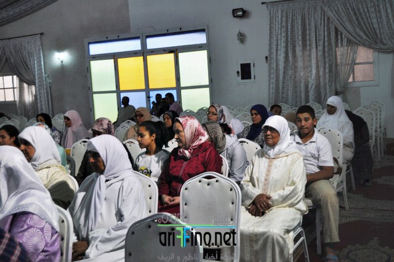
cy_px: 131
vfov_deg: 29.8
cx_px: 197
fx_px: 492
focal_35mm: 45
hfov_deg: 43.7
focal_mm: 30
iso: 500
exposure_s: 1/60
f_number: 4.2
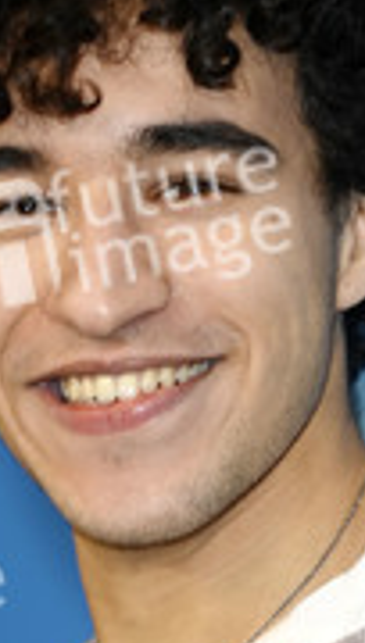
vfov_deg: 3.1
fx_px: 11909
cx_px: 211
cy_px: 411
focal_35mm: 696
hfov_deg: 1.8
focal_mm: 300
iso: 1250
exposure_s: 1/250
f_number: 5.6
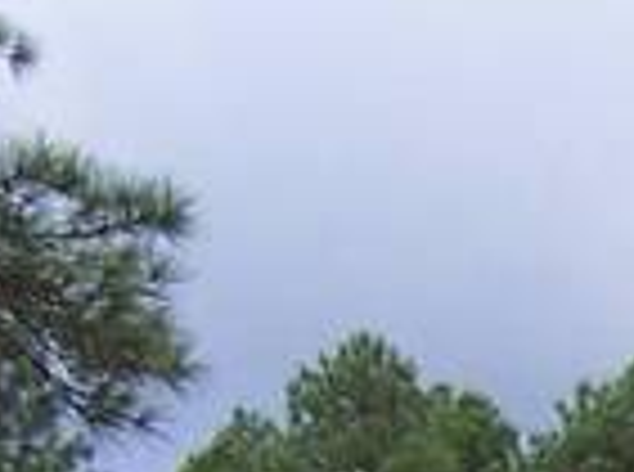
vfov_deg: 6.3
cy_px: 1362
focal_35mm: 219
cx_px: 1205
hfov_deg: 8.6
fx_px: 4001
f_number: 2.8
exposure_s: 1/500
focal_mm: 6.3
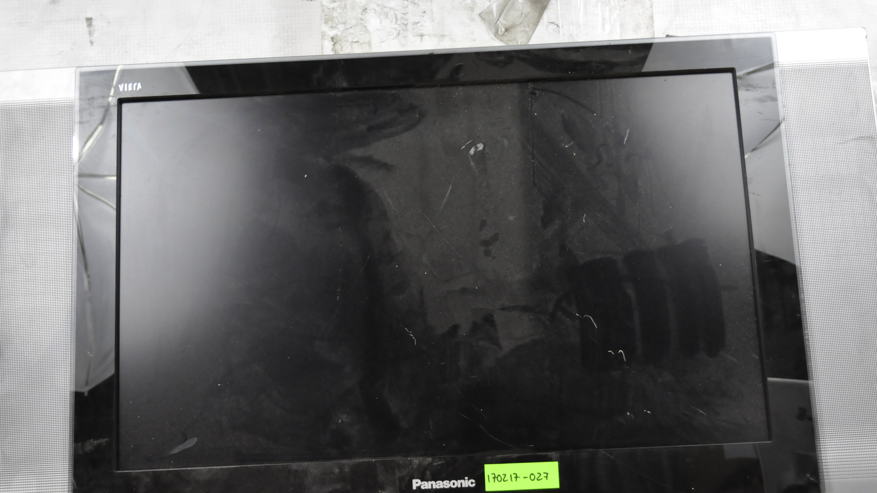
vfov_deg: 23.2
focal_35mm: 52
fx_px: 1200
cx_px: 435
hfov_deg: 40.2
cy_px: 285
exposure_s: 1/20
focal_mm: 29
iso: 1600
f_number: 4.5
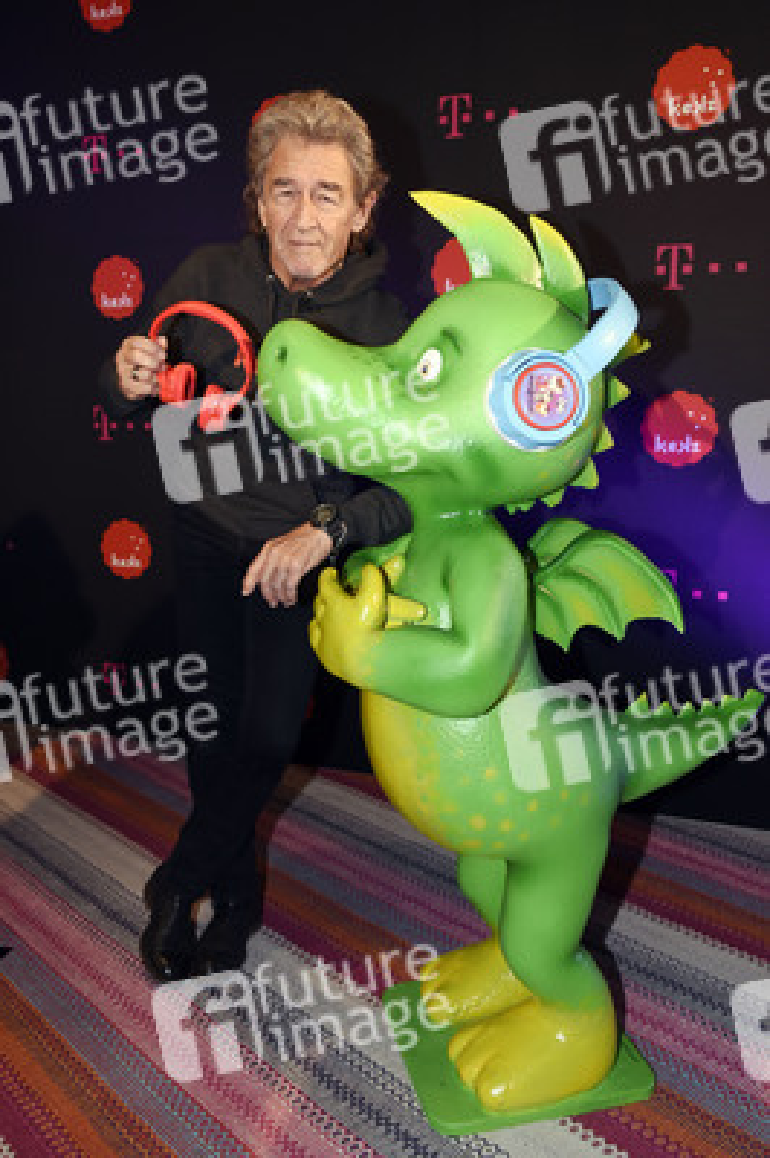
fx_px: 900
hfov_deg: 46.3
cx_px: 385
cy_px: 579
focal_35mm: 28
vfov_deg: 65.5
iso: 1600
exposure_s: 1/125
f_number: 6.3
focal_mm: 28
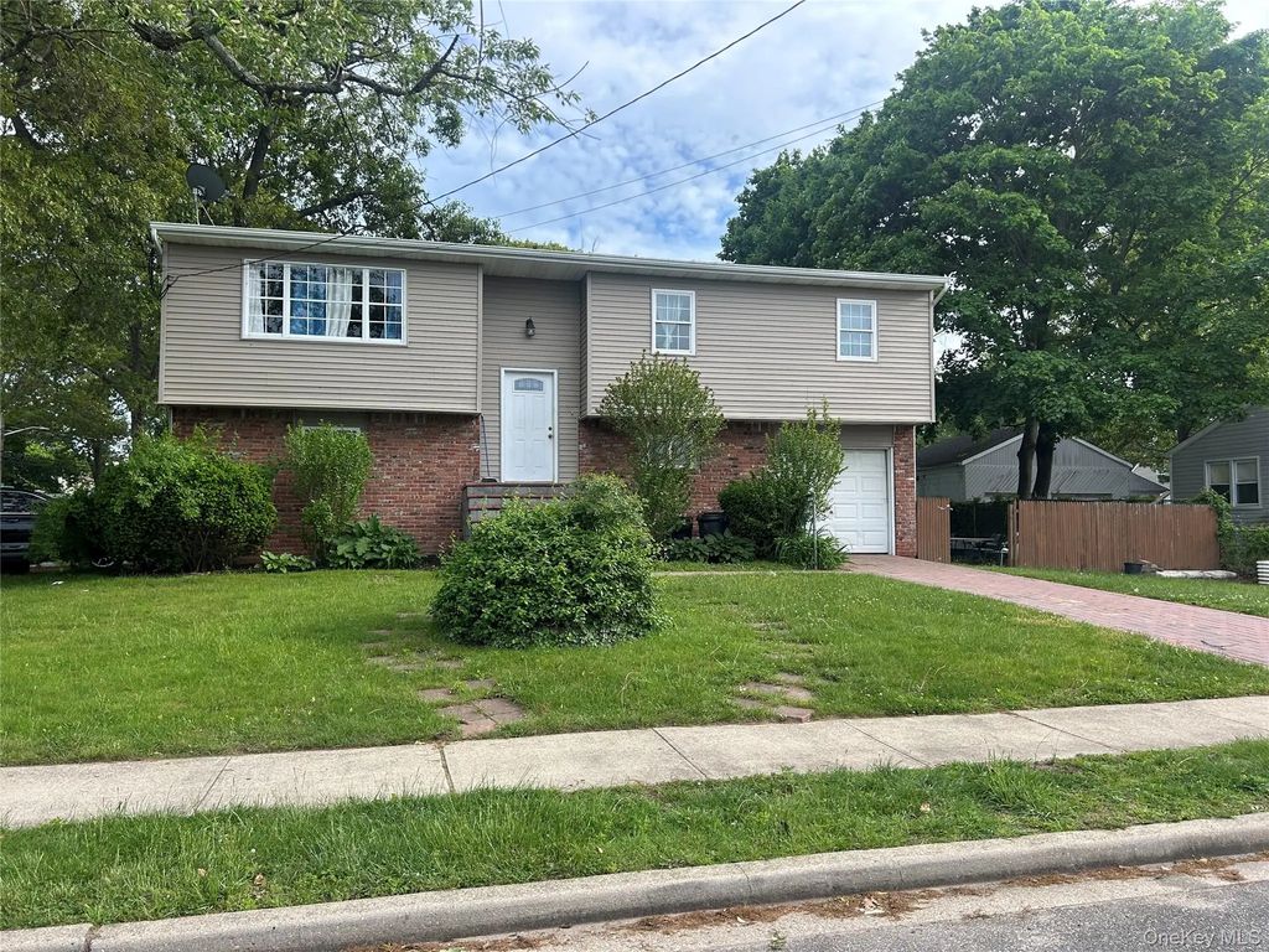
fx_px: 953
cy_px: 476
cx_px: 634
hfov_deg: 67.3
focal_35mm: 26
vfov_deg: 53.1
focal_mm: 5.7
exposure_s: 1/1135
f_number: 1.5
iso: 50
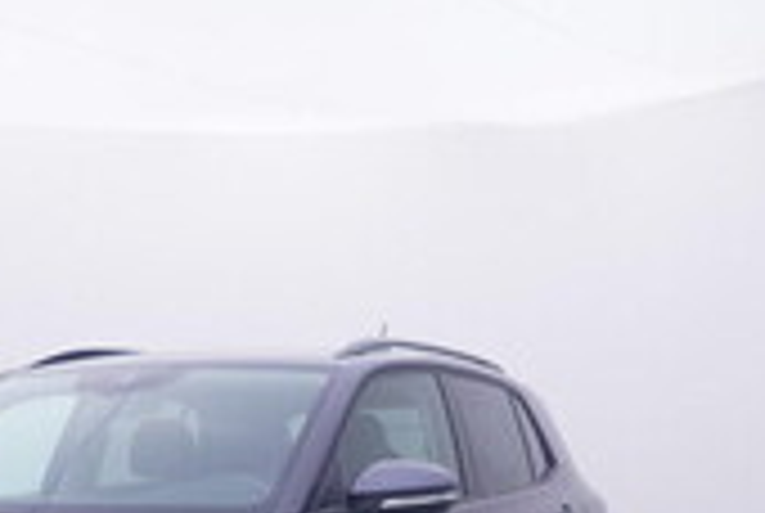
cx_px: 223
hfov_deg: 27.5
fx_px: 1546
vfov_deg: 18.2
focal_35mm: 73
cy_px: 551
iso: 200
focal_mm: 15
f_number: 5
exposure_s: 1/80
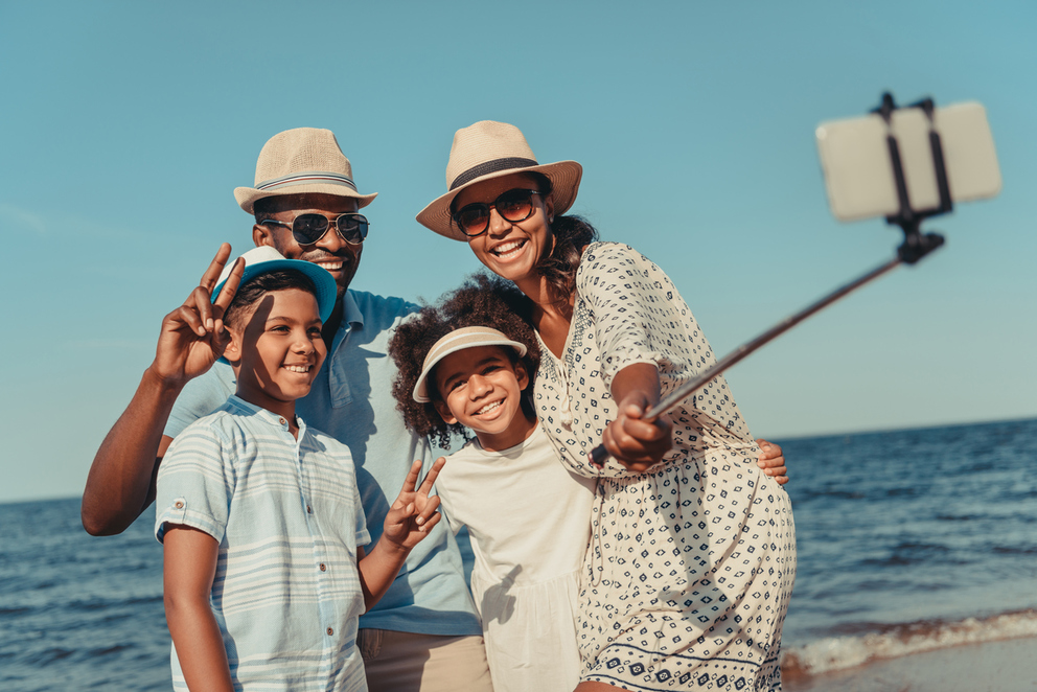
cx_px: 518
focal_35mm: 42
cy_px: 346
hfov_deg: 46.4
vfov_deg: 31.9
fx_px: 1210
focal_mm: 42
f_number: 2.8
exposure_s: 1/2500
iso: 100
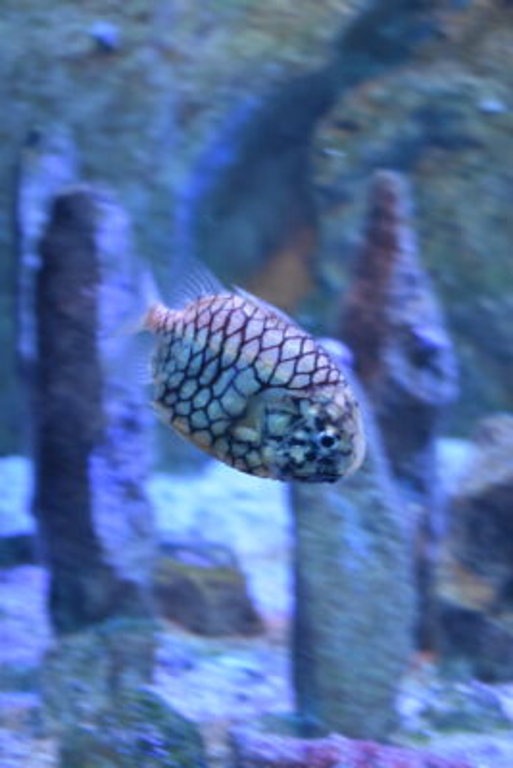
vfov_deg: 35.0
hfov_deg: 23.8
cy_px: 384
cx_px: 256
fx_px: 1217
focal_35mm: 57
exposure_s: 1/10
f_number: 4.8
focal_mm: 38
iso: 3200
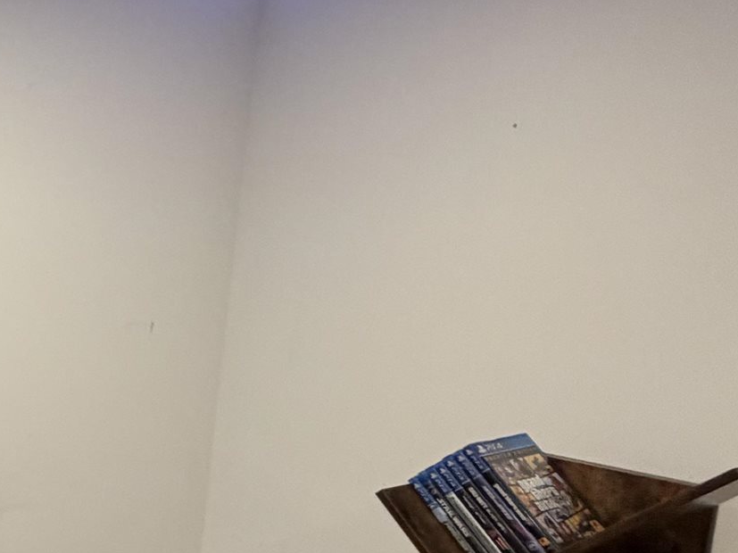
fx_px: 1108
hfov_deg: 26.0
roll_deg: -0.7
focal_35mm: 52
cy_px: 356
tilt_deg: -10.7
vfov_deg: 27.9
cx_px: -398
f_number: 2.2
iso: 200
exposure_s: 1/60
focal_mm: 2.22
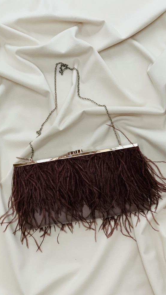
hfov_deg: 21.1
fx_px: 446
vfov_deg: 36.6
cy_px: 148
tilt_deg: -79.3
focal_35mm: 57
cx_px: 84
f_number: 2.4
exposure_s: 1/113
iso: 125
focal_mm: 6
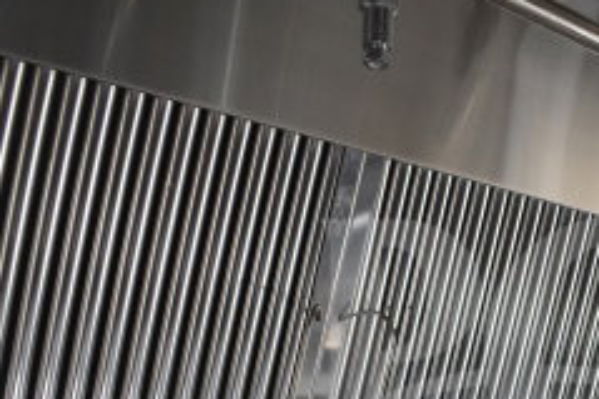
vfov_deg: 19.0
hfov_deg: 28.1
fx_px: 1147
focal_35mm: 69
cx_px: 544
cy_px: 418
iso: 400
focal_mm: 18
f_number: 3.5
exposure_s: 1/30
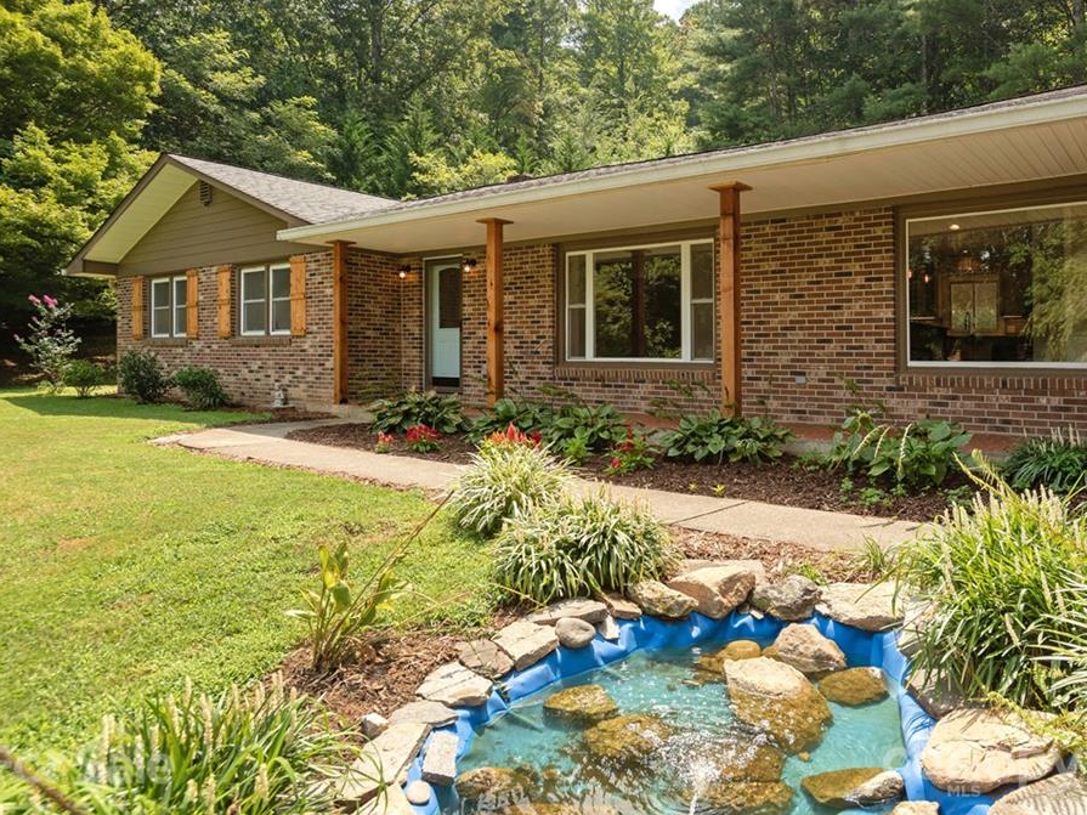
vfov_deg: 61.1
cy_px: 405
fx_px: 691
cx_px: 601
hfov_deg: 76.2
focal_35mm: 22
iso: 200
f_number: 7.1
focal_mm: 20
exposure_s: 1/500
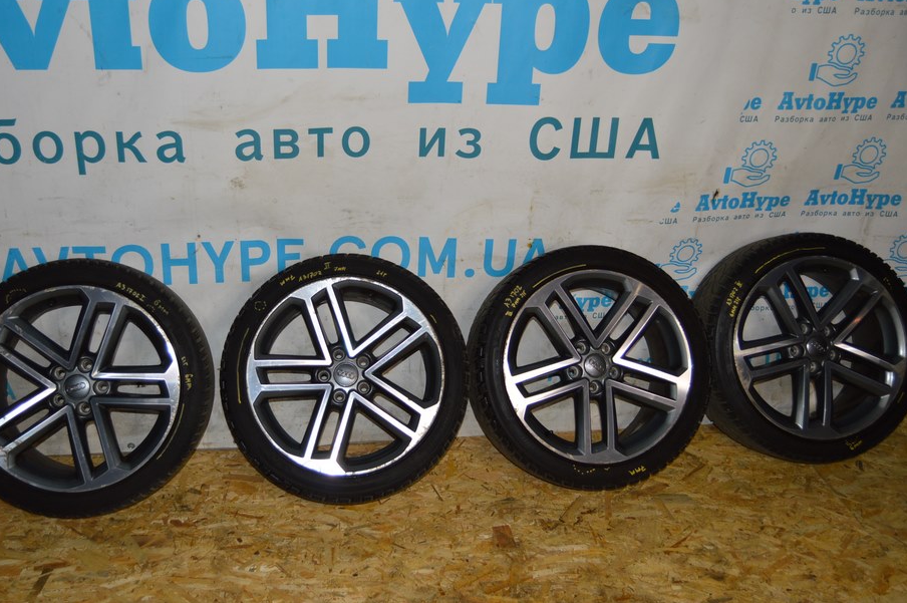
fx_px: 856
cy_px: 264
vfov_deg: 38.8
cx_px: 413
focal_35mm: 34
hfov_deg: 55.8
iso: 400
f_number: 4
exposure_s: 1/60
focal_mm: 20
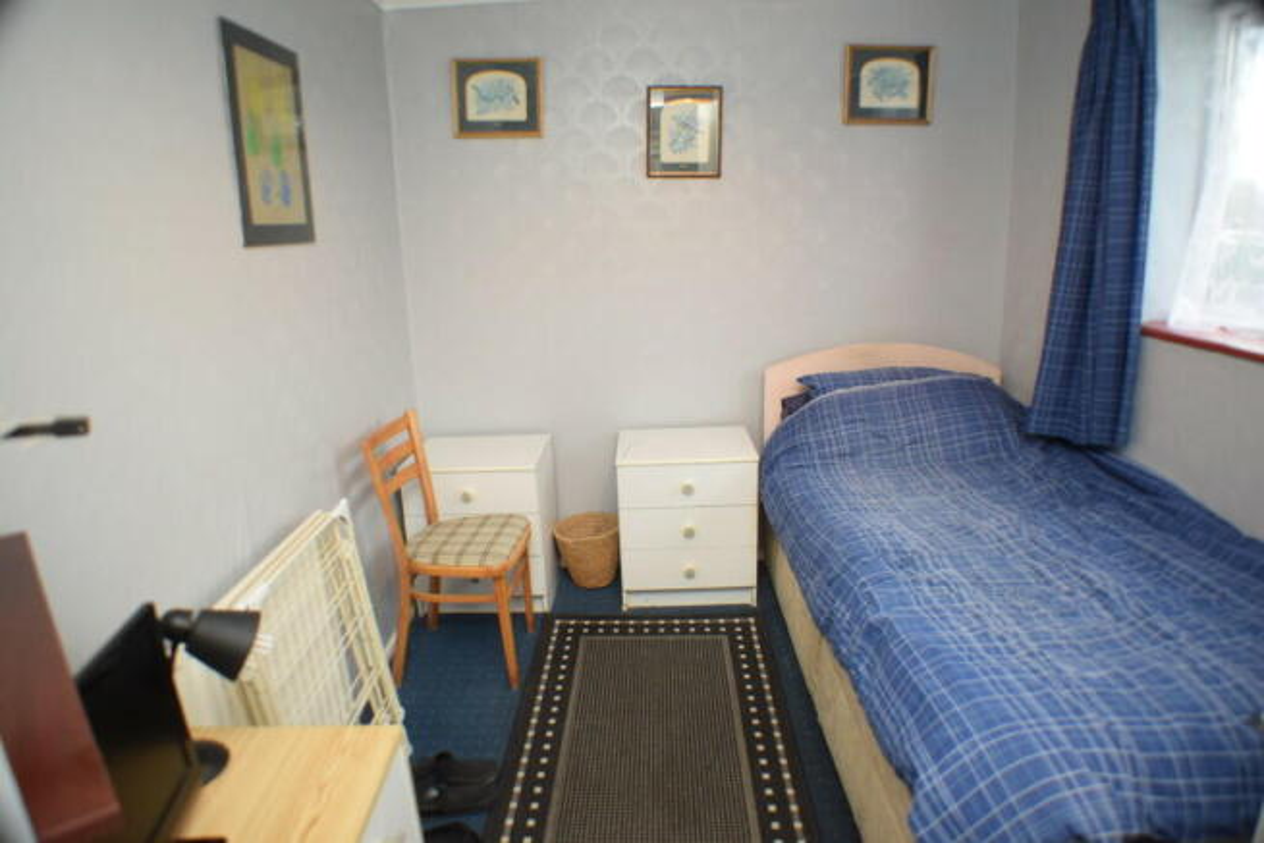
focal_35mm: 27
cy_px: 422
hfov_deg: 67.4
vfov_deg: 48.0
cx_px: 632
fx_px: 948
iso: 1000
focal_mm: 18
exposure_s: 1/60
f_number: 3.5
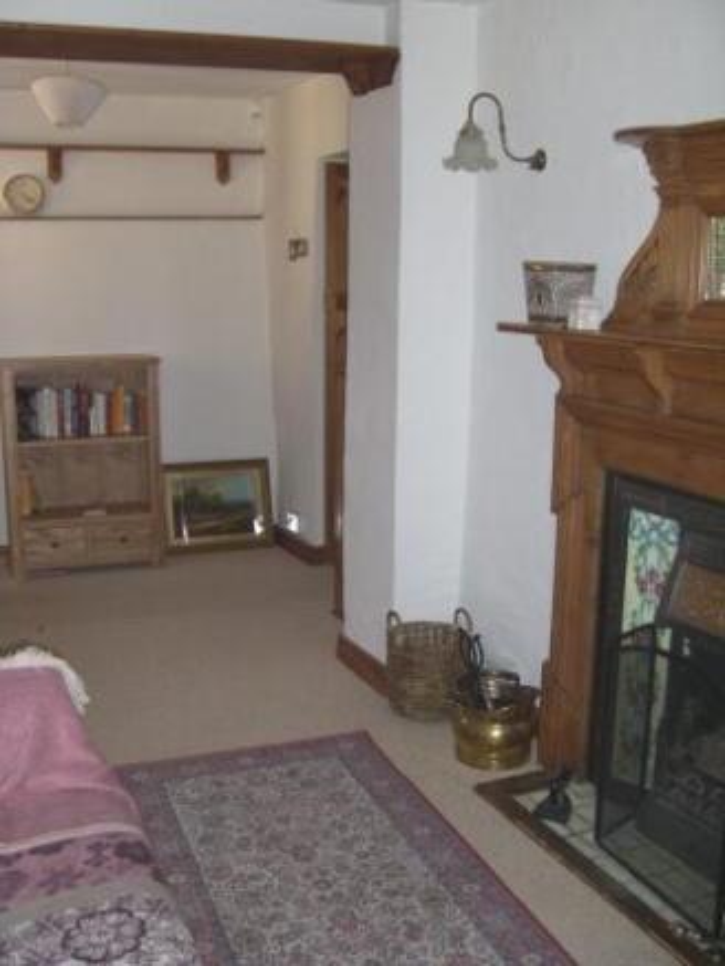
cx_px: 362
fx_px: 1061
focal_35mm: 38
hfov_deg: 37.7
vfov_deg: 49.0
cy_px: 483
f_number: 2.7
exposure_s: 1/60
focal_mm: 6.2
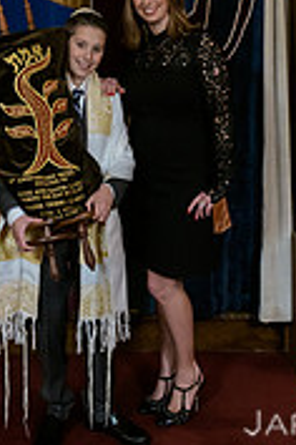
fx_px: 876
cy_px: -75
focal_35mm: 71
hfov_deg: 19.1
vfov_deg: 25.8
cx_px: 105
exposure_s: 1/125
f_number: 5.6
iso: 1600
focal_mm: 28
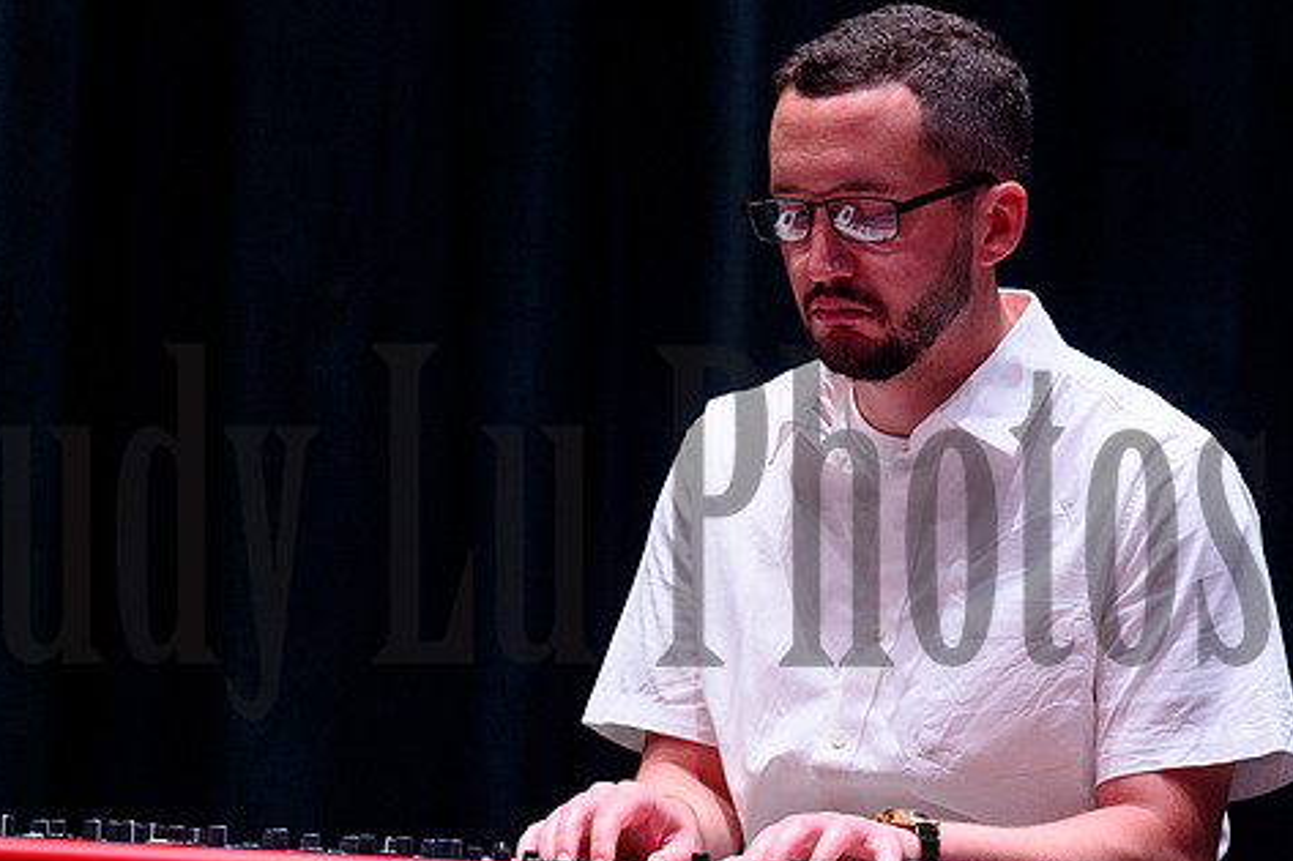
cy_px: 525
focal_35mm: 184
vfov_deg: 7.5
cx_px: 558
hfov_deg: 11.2
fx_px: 6606
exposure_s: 1/160
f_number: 5.6
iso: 3200
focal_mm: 150
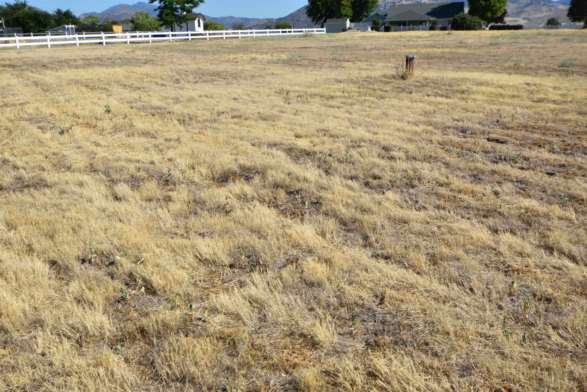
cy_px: 196
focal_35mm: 36
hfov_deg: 53.1
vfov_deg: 36.9
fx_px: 587
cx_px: 294
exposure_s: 1/250
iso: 100
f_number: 8
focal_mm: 24
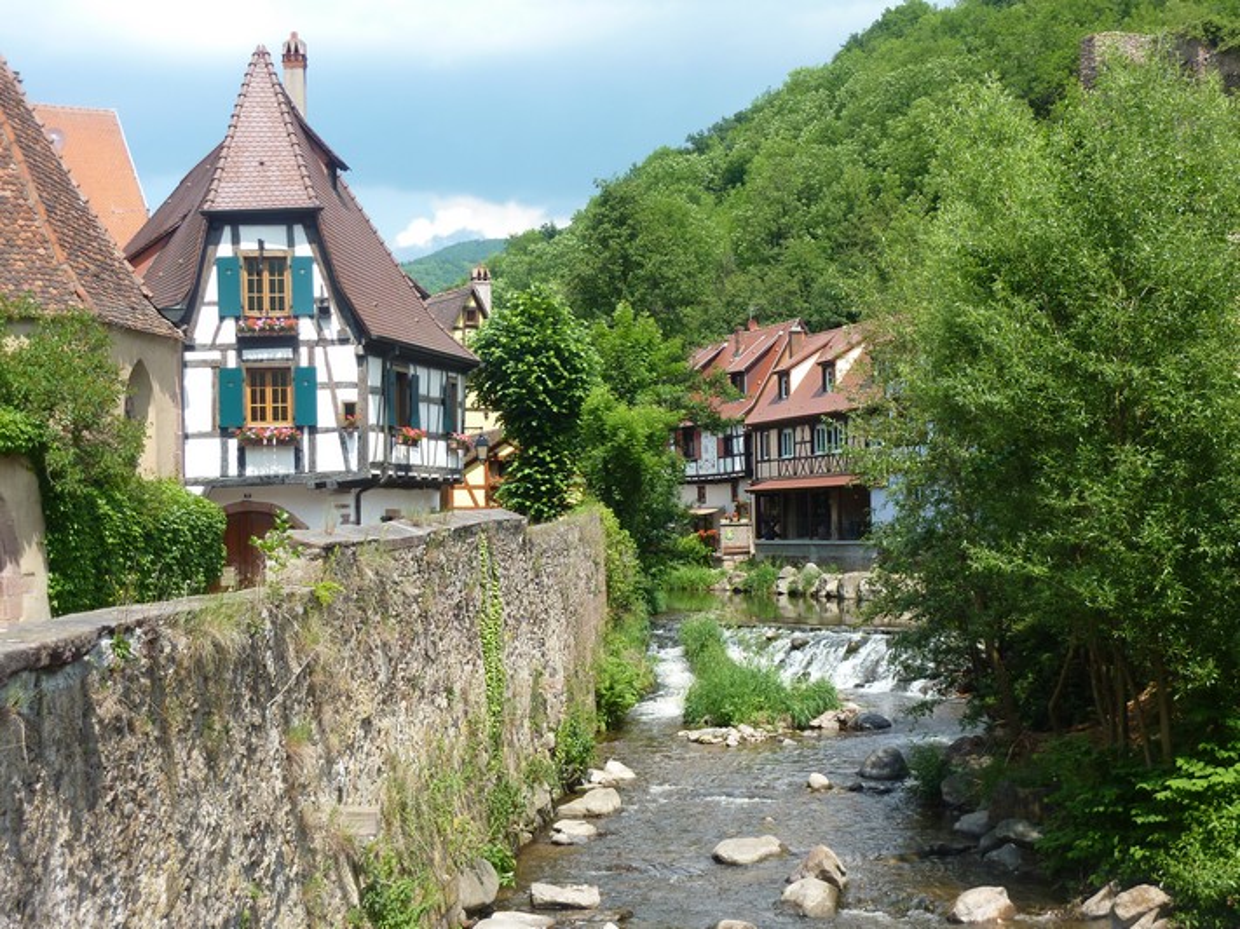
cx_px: 620
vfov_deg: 30.3
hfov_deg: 39.7
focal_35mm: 48
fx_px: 1719
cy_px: 464
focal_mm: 7.9
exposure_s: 1/320
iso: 80
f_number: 4
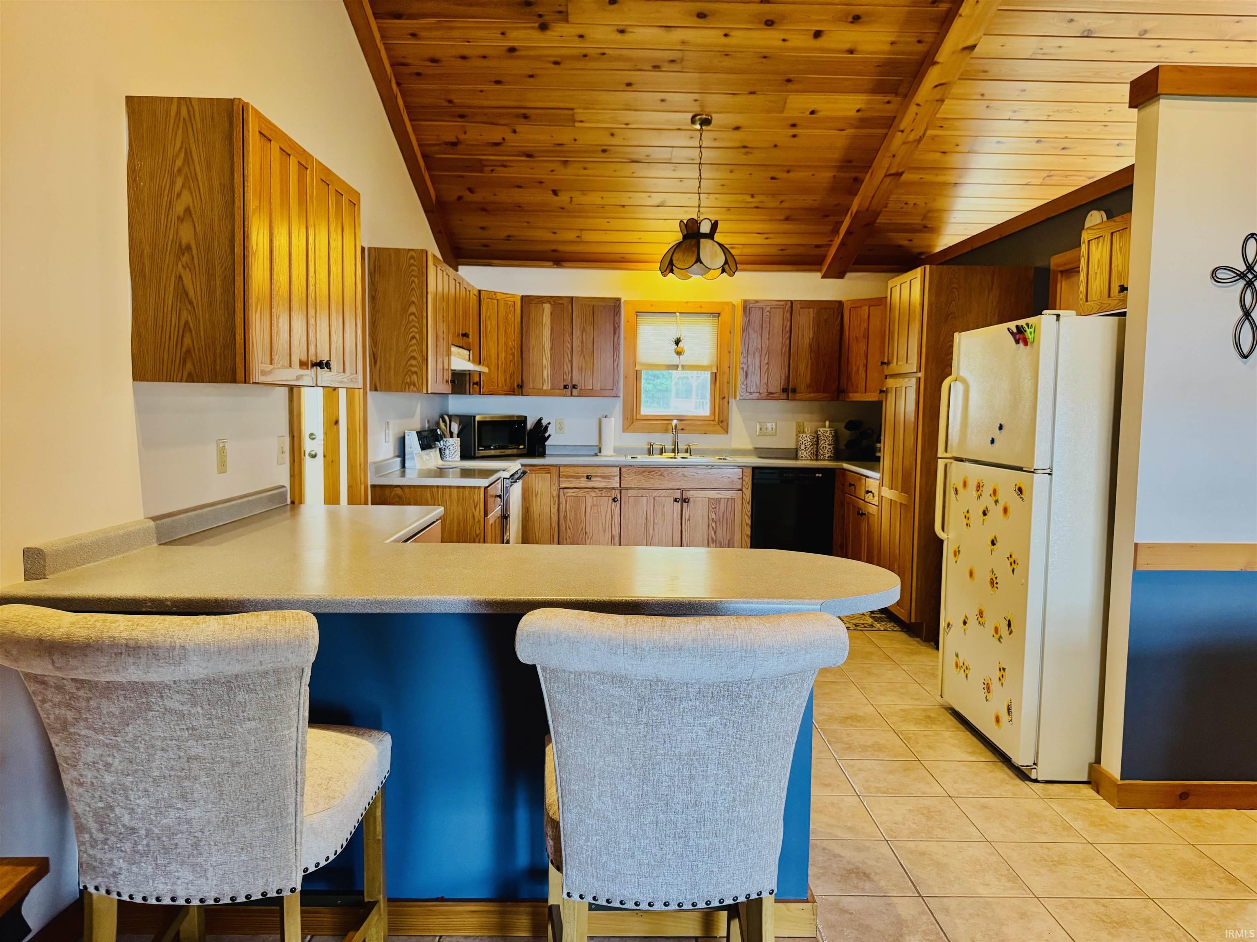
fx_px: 872
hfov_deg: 71.6
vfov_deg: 56.8
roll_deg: -1.1
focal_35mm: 24
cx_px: 628
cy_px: 471
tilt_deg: -4.8
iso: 500
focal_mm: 6.76
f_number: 1.78
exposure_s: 1/60
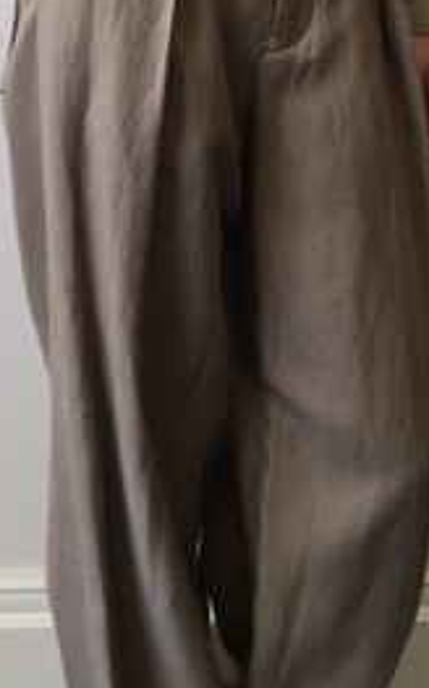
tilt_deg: -8.5
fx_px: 1424
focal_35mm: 76
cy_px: 160
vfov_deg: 26.8
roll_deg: -0.4
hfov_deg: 17.0
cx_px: 71
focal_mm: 4.15
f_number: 2.2
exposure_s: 1/60
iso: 32
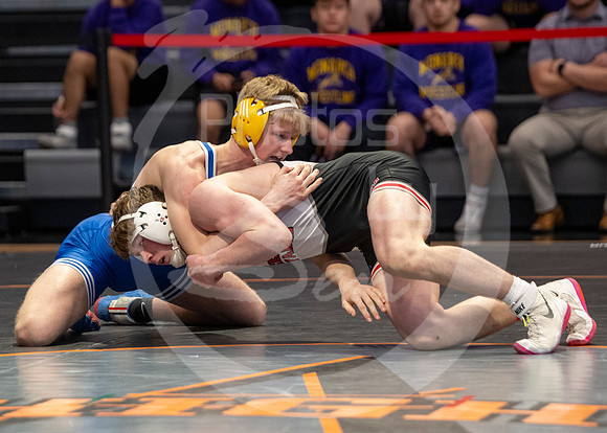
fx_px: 3418
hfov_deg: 10.1
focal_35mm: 198
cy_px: 324
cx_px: 212
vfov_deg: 7.2
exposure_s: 1/1000
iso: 3200
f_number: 2.8
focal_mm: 115
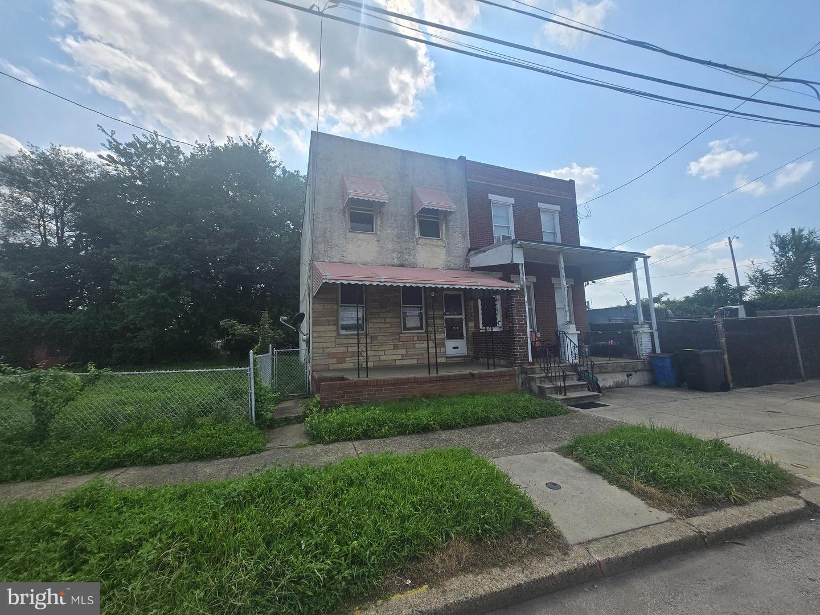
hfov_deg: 106.2
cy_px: 308
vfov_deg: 89.9
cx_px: 410
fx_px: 308
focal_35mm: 13
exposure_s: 1/1636
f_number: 2.2
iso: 25
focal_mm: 1.7
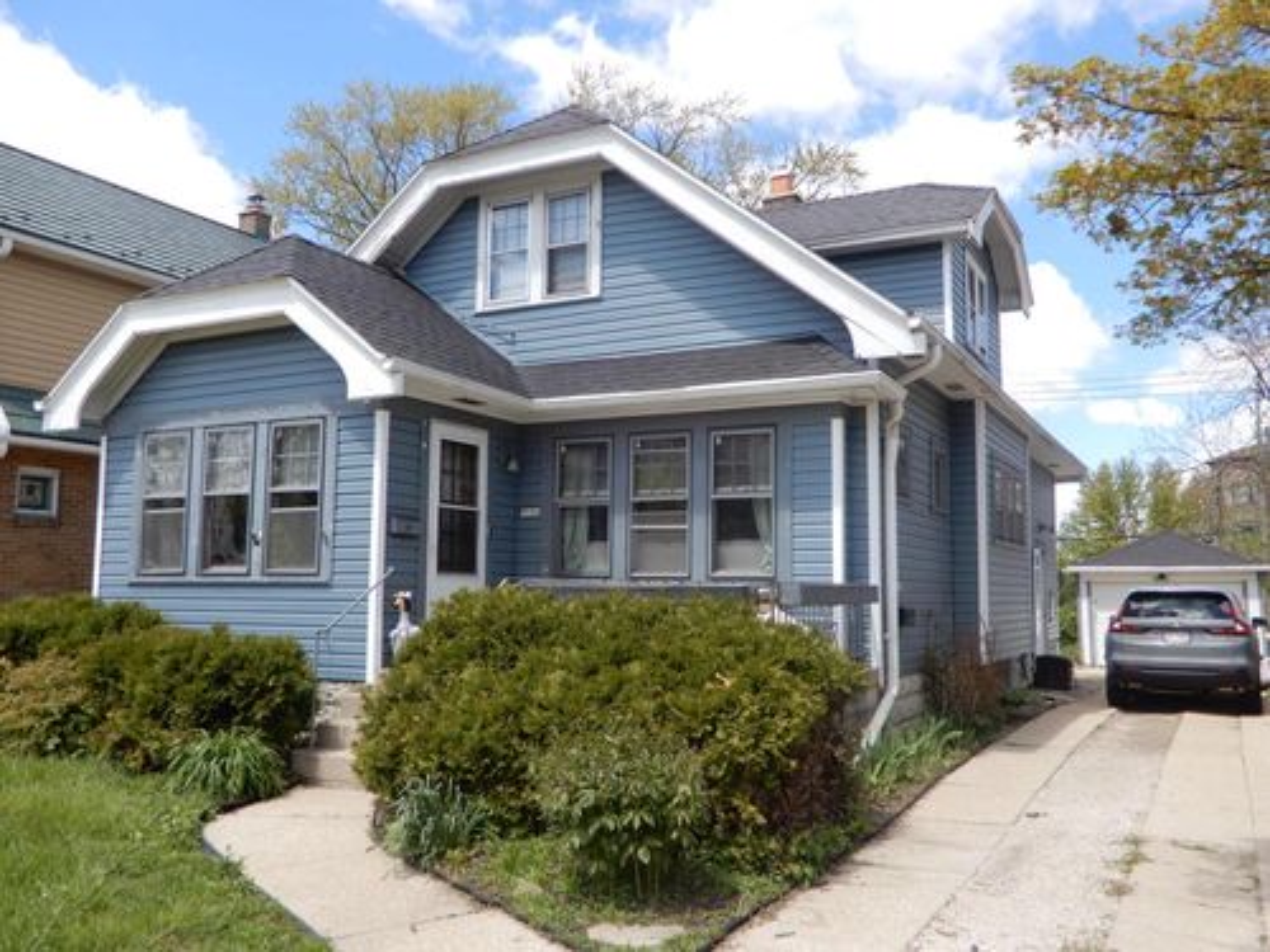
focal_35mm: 30
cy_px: 476
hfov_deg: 60.0
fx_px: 1101
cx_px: 635
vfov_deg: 46.8
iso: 80
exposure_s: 1/400
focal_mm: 5.4
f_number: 3.5
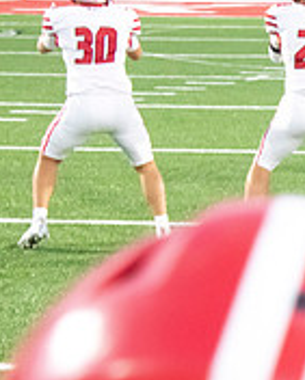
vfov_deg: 9.6
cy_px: 213
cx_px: 556
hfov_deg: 7.5
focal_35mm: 201
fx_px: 2266
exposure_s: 1/200
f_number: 7.1
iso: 10000
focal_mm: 65
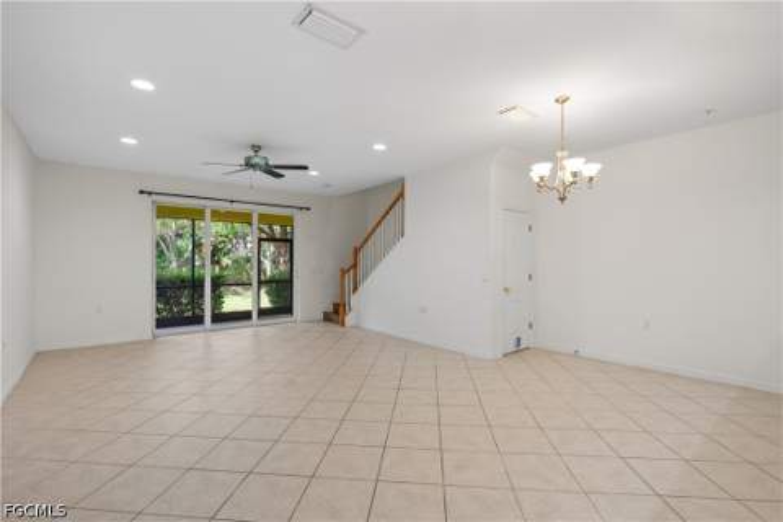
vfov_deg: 73.7
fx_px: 348
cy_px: 261
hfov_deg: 96.7
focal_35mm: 16
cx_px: 392
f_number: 8
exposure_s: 1/15
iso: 400
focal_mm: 16
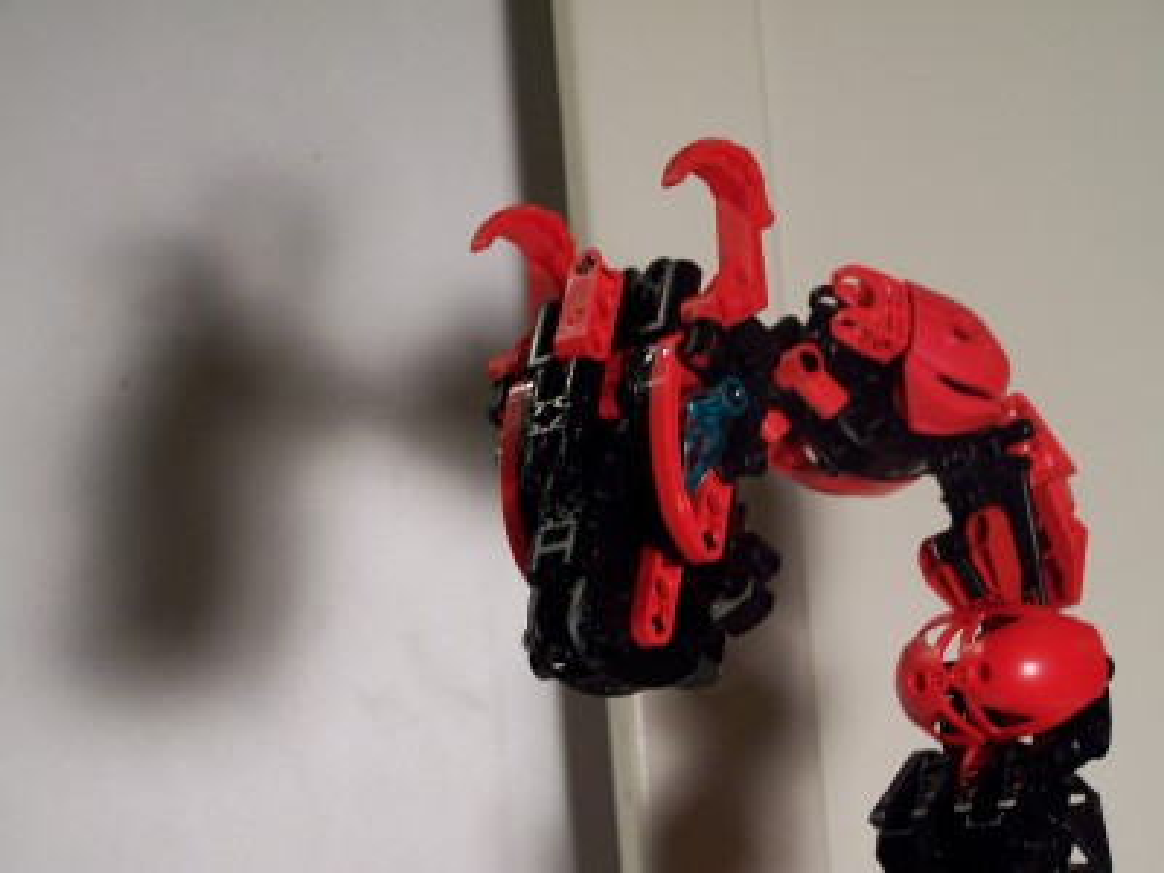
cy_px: 436
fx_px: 3161
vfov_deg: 15.7
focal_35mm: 94
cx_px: 582
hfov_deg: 20.9
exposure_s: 1/20
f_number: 3.2
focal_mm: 15.6
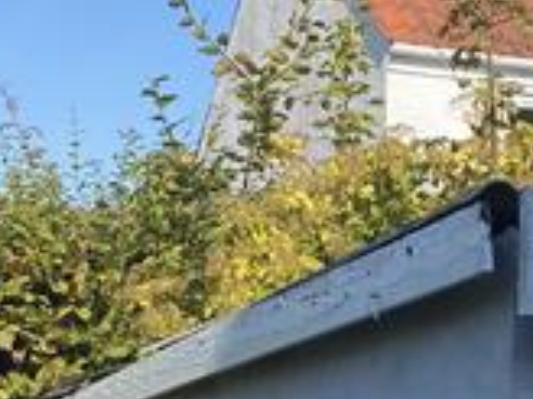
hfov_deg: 20.1
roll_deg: -1.3
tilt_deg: -10.5
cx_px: 514
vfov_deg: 14.4
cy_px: 623
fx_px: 1463
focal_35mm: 95
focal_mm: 4.25
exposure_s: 1/1543
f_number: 1.8
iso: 32
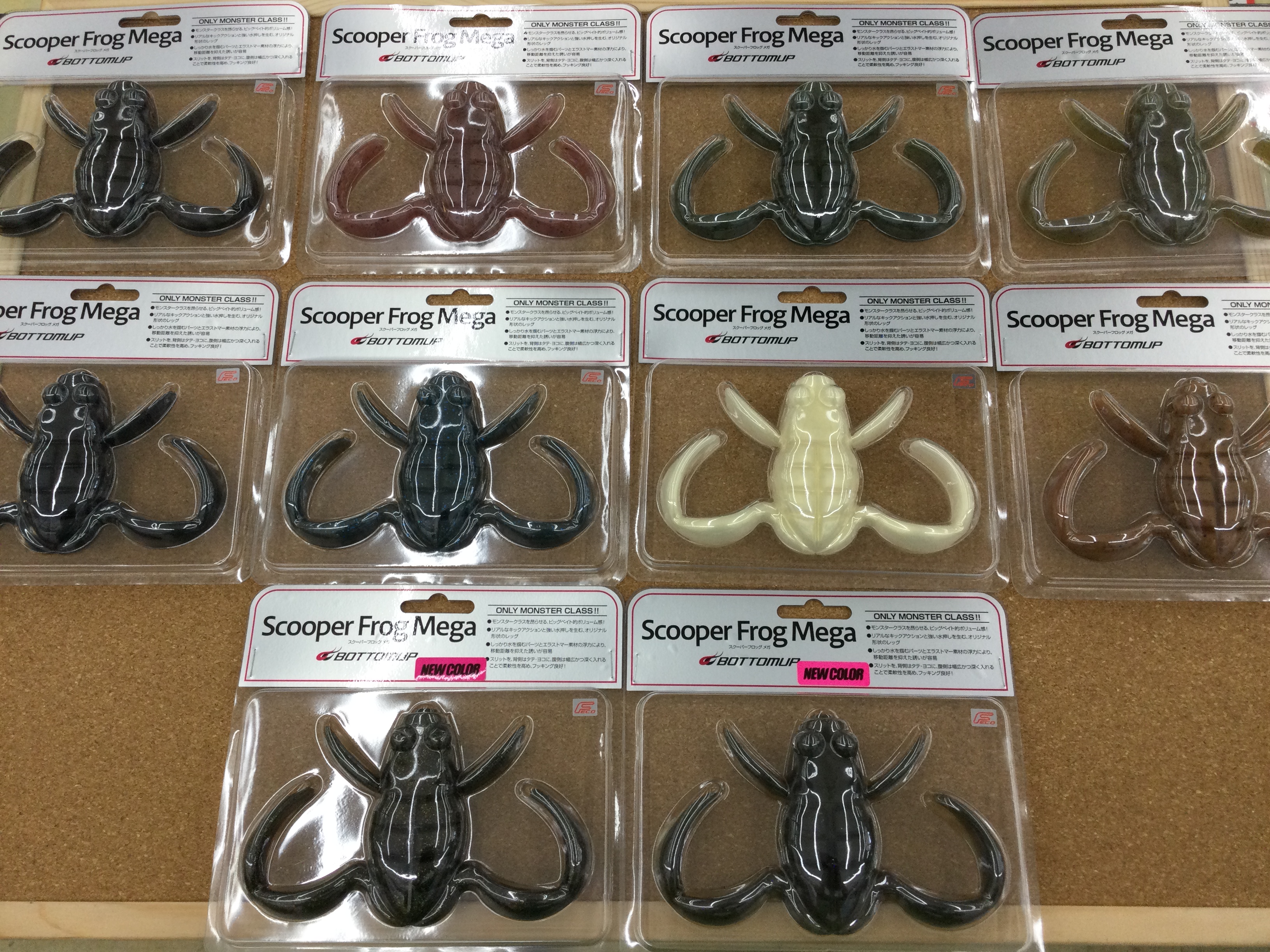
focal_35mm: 31
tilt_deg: -72.5
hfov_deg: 58.4
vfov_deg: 45.4
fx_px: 1137
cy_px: 476
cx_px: 635
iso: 25
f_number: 2.4
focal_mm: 3.3
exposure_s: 1/40
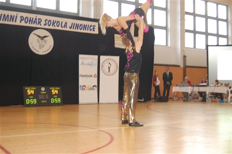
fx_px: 290
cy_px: 77
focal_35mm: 45
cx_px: 116
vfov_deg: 29.8
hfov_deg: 43.7
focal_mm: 30
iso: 720
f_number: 4.2
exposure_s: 1/60
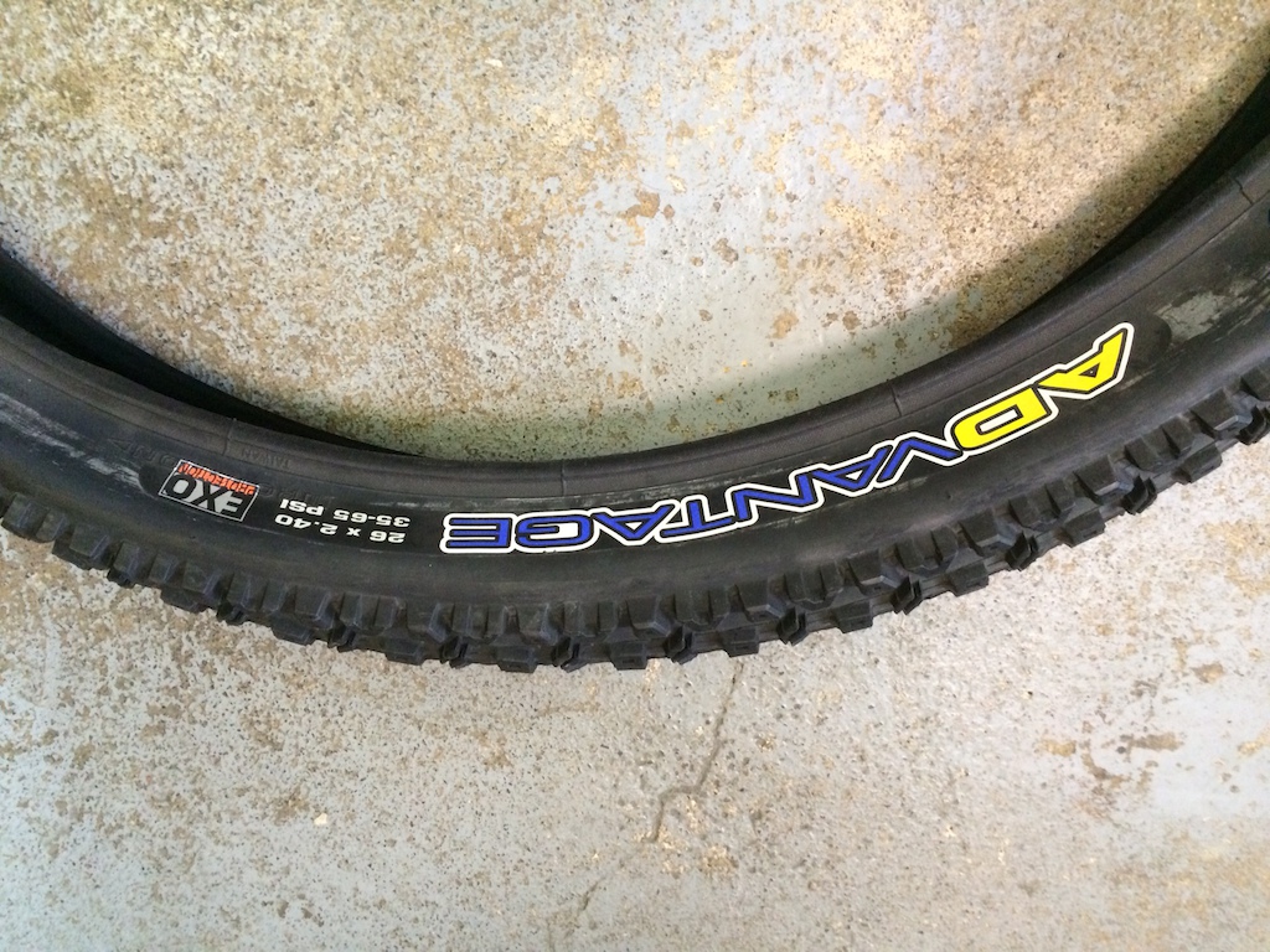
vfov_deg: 48.2
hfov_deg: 61.7
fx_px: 1064
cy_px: 476
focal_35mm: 29
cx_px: 635
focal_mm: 4.15
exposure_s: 1/15
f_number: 2.2
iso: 250
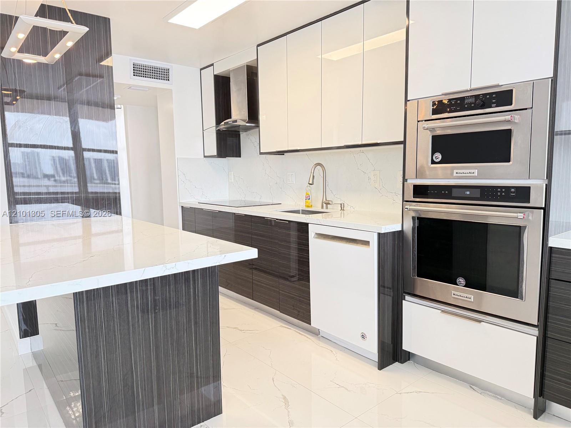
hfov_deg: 71.6
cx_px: 286
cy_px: 214
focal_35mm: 24
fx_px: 396
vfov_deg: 56.8
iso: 160
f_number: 1.78
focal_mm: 6.76
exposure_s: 1/60
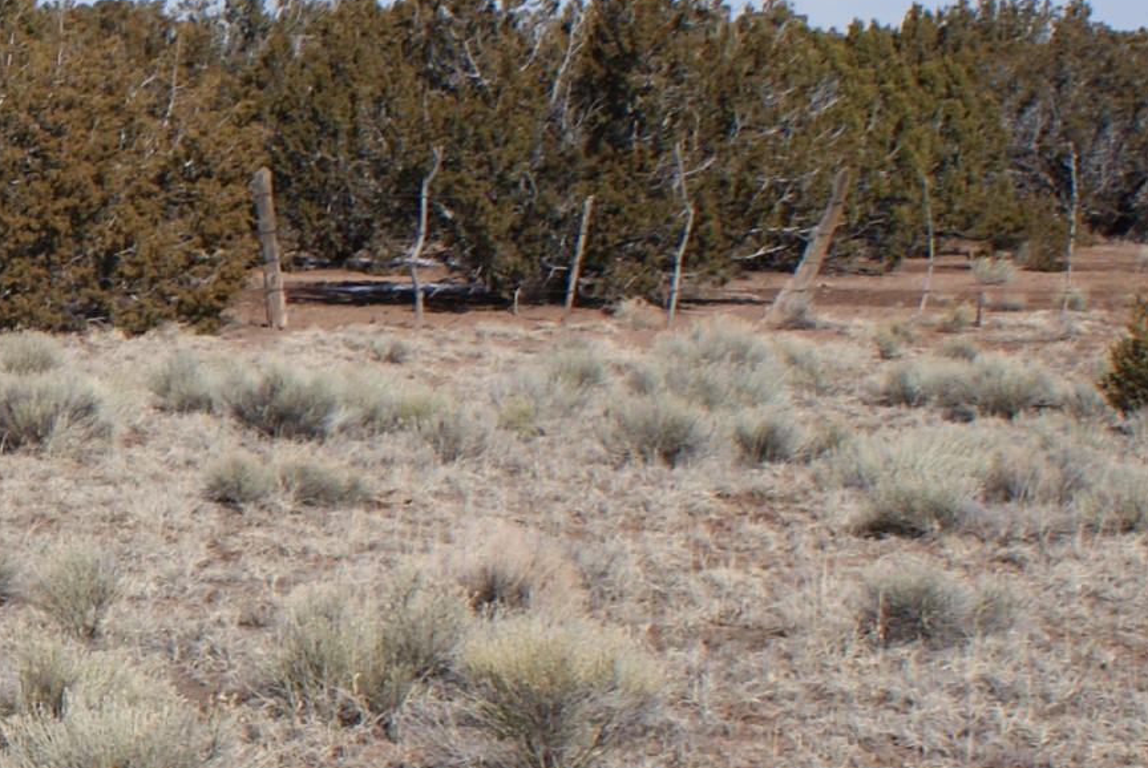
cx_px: -614
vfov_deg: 11.0
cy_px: 591
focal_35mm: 125
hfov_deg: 15.1
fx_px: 3990
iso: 100
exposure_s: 1/250
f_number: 10
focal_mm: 24
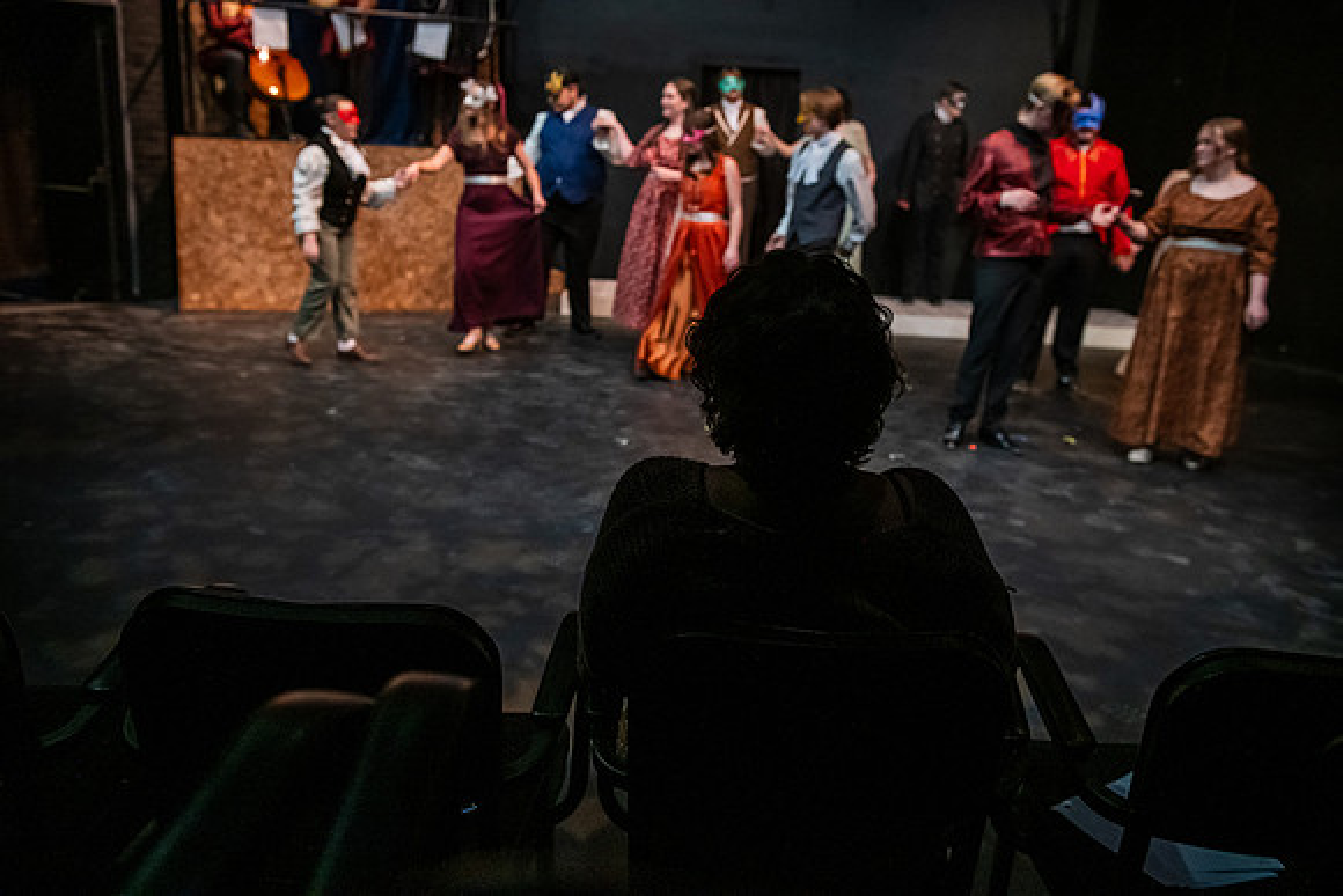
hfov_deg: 58.7
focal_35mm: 32
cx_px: 672
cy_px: 448
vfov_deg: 41.1
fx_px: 1194
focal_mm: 32
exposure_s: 1/200
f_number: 3.5
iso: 5000
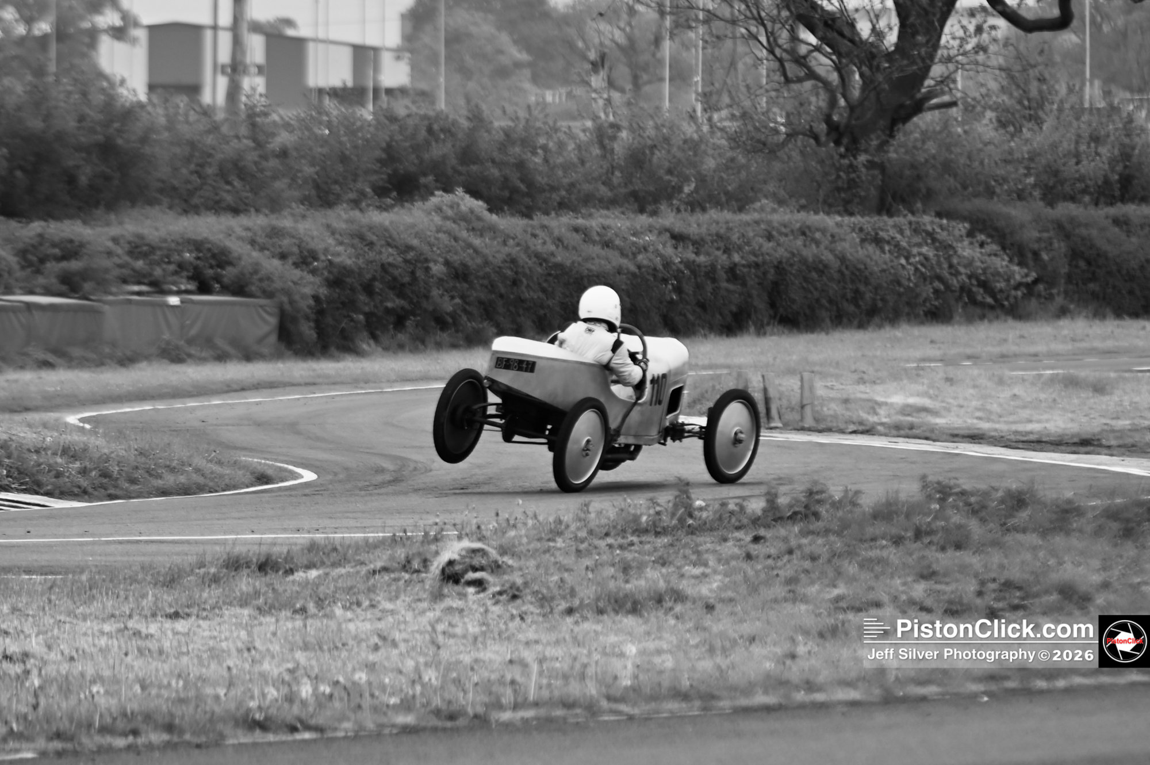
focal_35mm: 170
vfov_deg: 8.1
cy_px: 382
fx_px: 5426
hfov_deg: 12.1
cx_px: 575
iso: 140
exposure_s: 1/800
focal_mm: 170
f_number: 2.8
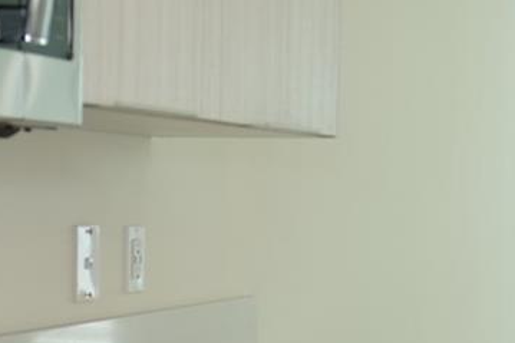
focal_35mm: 107
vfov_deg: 12.6
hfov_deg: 19.1
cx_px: 267
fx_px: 1530
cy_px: 347
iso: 200
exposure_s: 1/220
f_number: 2
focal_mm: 16
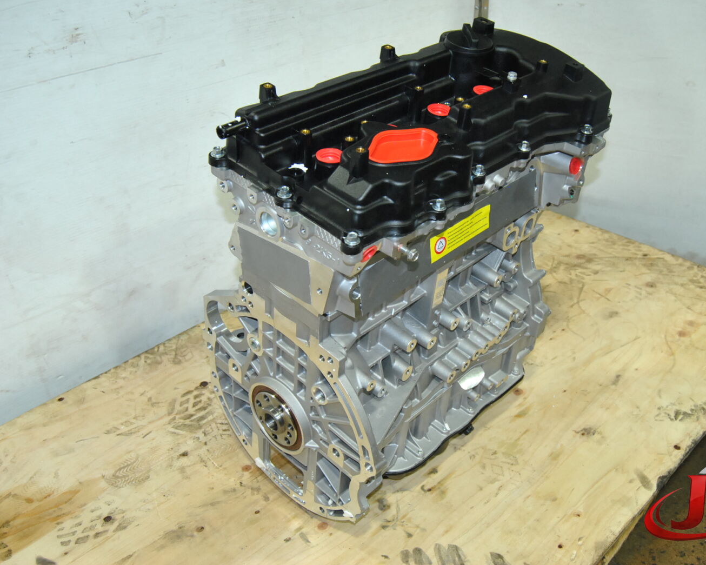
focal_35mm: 38
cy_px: 279
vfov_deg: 39.2
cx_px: 415
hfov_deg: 47.7
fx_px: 794
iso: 800
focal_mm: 22
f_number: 5.6
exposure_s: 1/200
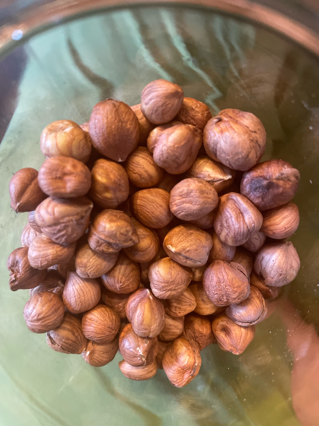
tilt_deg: -85.1
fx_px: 319
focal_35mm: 26
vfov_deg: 67.3
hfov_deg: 53.1
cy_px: 213
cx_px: 160
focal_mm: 4.2
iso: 500
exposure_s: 1/33
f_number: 1.6
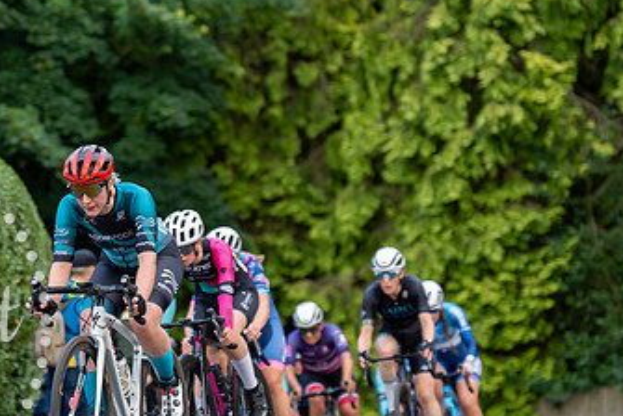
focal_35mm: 199
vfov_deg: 6.9
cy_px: 228
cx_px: 166
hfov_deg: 10.3
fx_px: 3447
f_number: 2.8
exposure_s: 1/500
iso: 640
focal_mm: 115
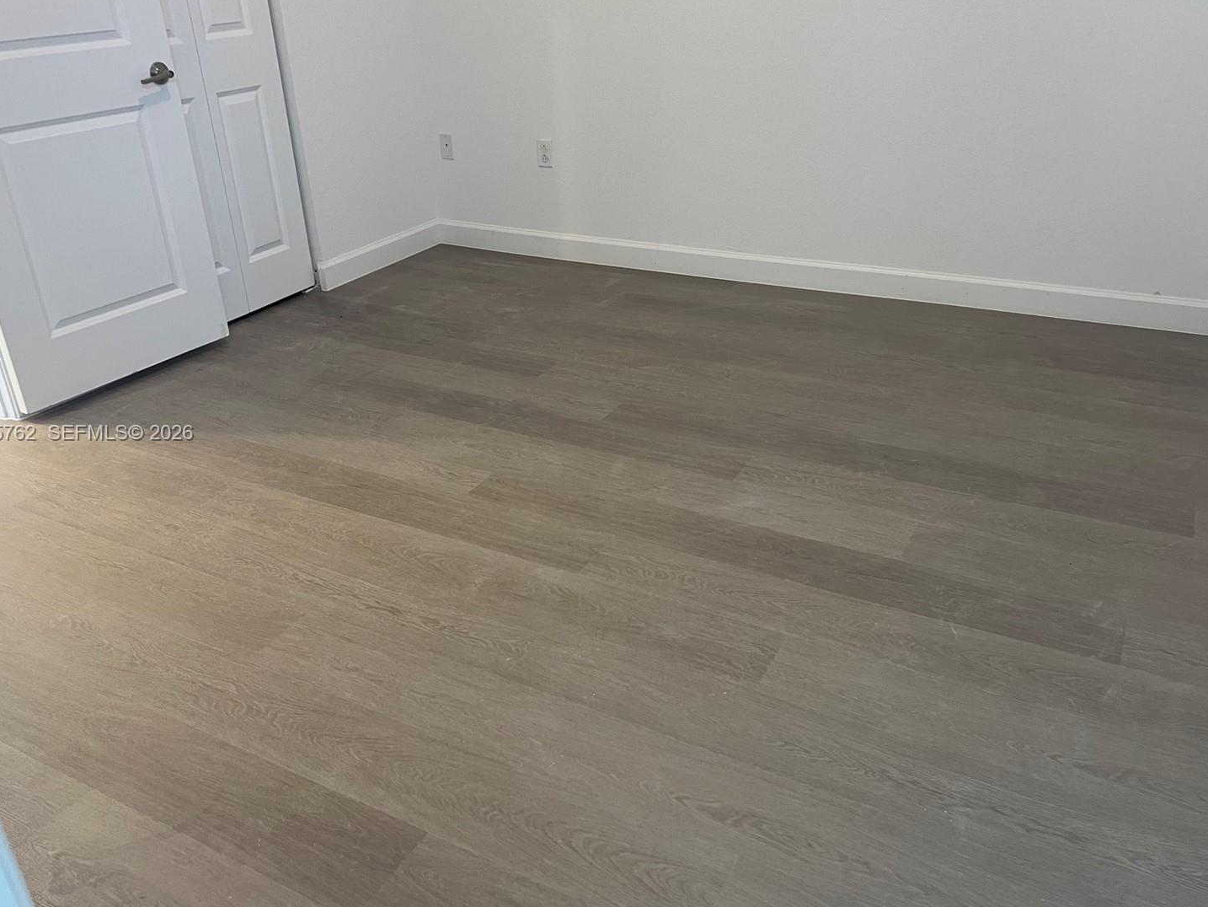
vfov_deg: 48.2
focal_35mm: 29
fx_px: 1012
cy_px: 434
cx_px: 605
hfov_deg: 61.7
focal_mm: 5.7
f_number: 1.5
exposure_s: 1/60
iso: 160
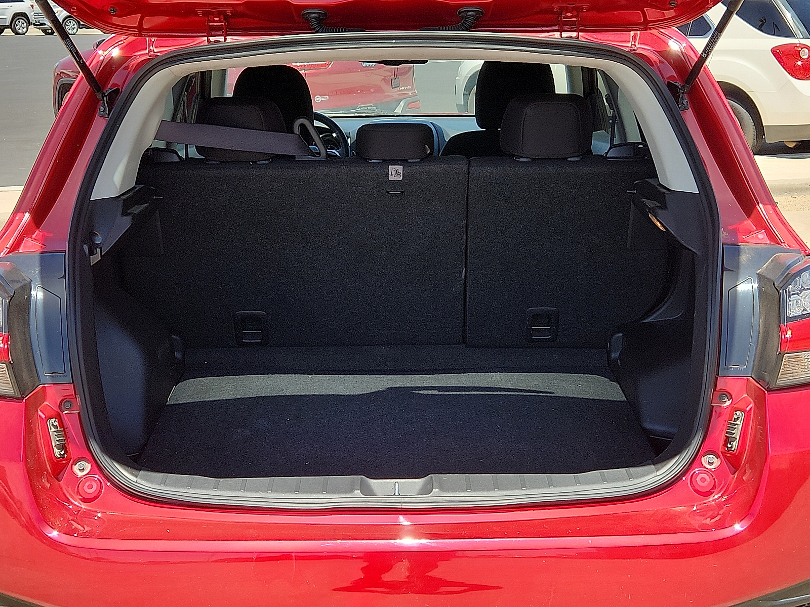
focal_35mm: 23
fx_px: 538
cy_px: 304
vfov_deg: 58.9
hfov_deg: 73.9
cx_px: 405
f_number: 1.8
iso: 50
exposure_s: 1/769
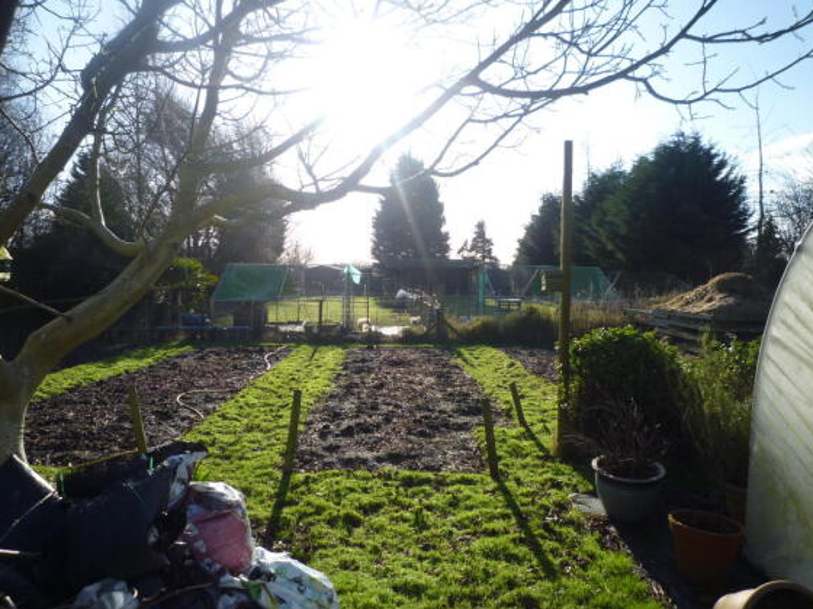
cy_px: 297
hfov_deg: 67.3
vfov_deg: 53.1
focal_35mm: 26
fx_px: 611
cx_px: 394
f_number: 2.8
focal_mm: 4.4
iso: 80
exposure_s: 1/640
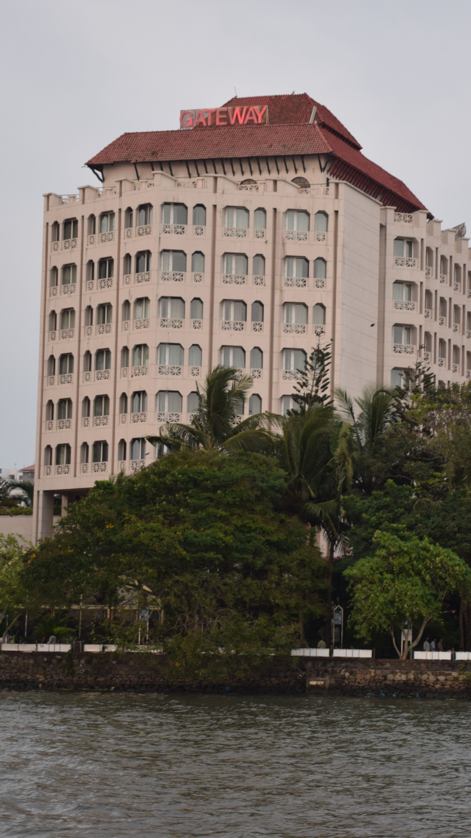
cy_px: 418
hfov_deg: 12.7
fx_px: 2109
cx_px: 389
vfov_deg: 22.5
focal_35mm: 95
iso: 400
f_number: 5.6
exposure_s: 1/125
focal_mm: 40
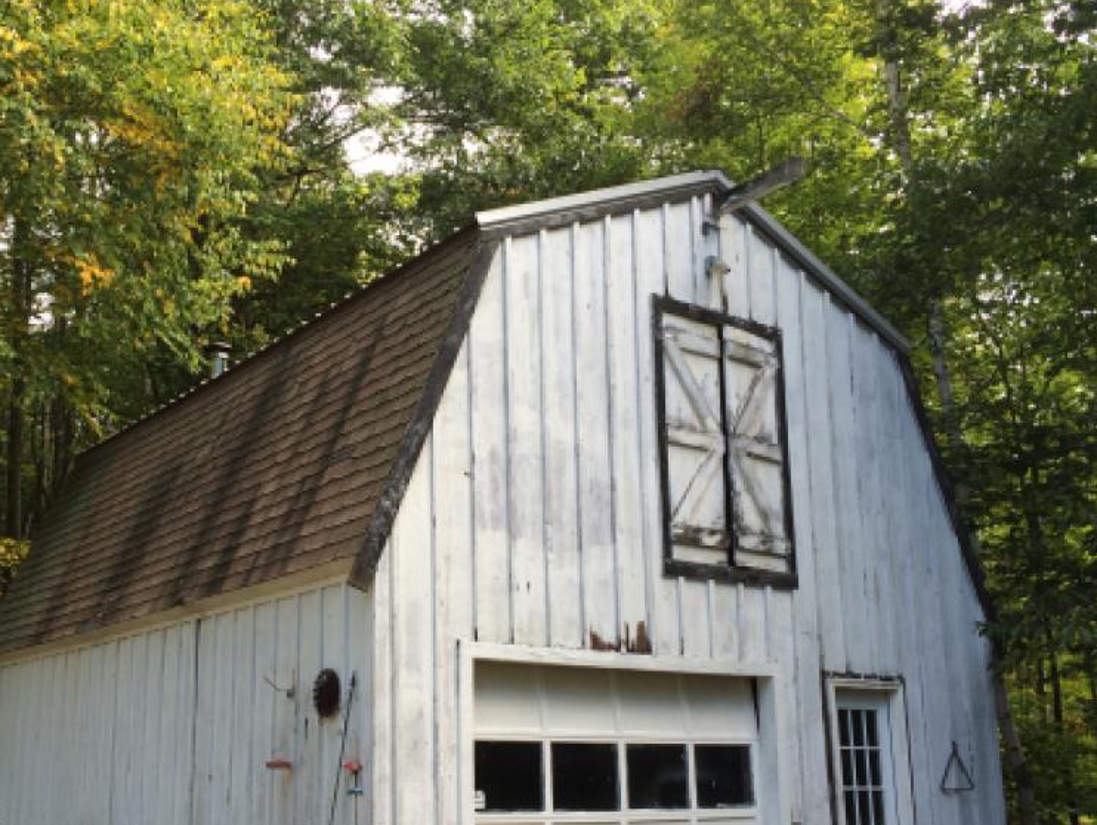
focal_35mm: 40
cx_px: 399
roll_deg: +1.1
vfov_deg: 35.7
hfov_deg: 46.3
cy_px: 551
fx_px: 1269
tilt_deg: +9.4
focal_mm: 4.15
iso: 32
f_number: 2.2
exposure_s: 1/214
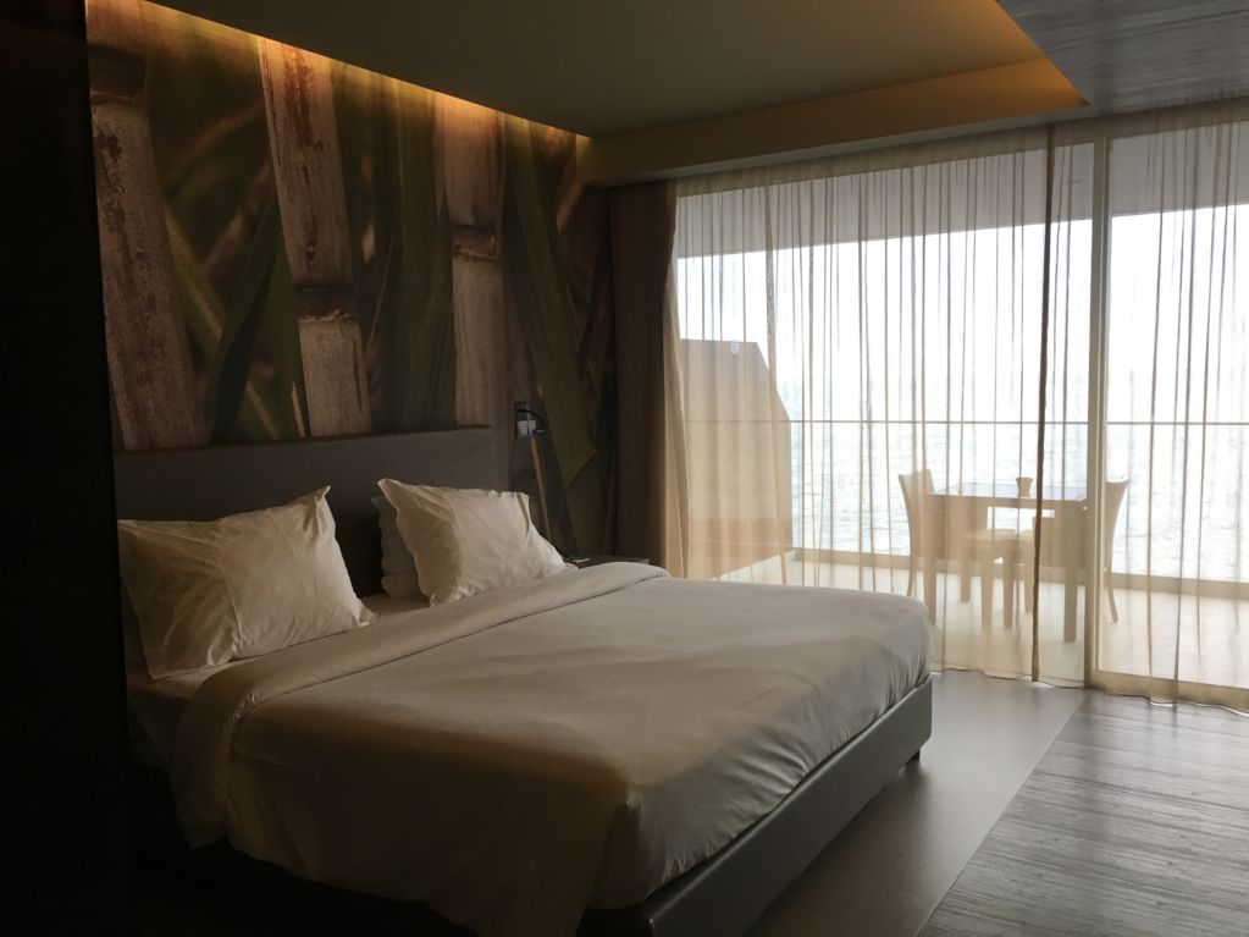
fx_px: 1046
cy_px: 468
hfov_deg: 61.7
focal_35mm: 29
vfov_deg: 48.2
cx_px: 624
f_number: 2.2
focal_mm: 4.15
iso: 50
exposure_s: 1/33
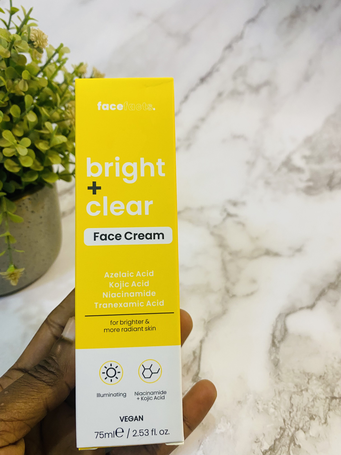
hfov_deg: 53.1
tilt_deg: -33.7
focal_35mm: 26
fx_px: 341
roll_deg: -2.1
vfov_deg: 67.3
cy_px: 228
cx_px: 170
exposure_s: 1/50
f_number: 1.8
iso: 100
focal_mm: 4.25
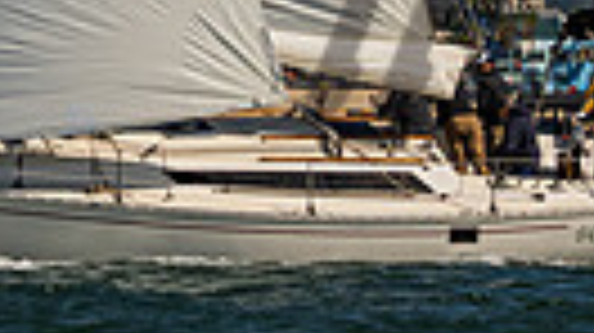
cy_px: -458
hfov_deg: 2.9
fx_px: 11756
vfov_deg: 1.6
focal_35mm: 747
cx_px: -18
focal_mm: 145
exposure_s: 1/8000
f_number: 5.6
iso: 400
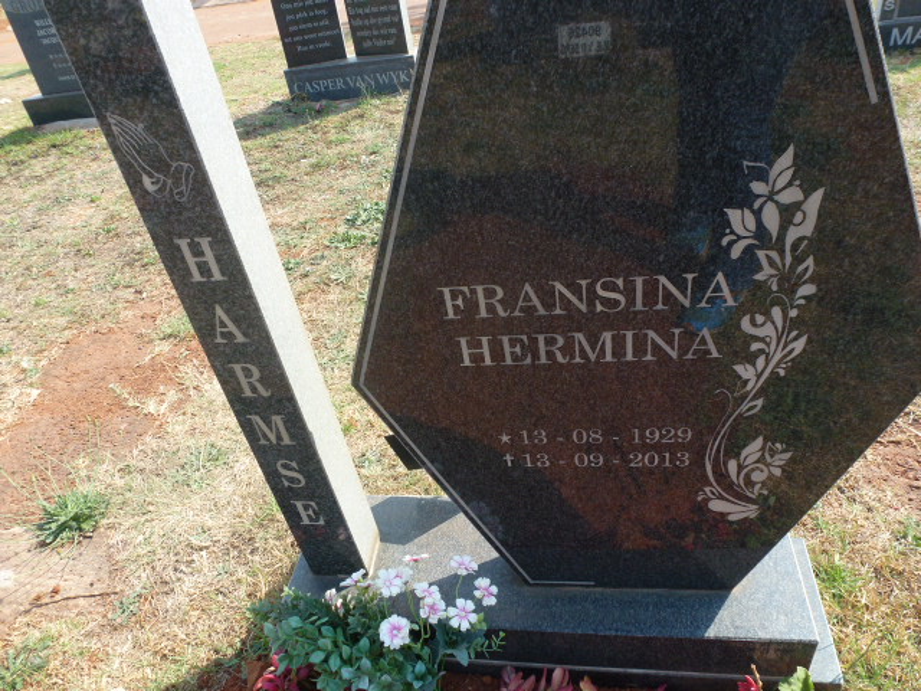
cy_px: 346
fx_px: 639
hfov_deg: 71.6
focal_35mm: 24
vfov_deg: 56.8
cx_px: 460
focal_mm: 4.3
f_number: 4
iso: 100
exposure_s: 1/250
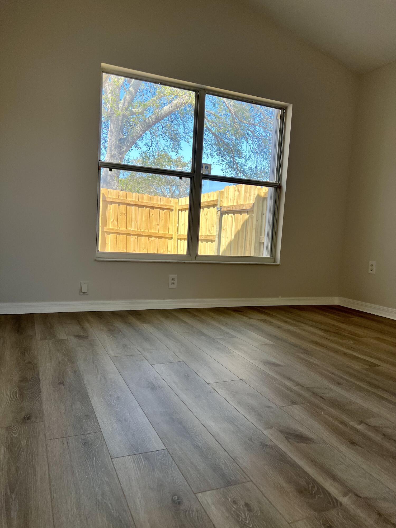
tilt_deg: -4.9
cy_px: 264
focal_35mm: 26
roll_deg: -3.4
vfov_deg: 67.3
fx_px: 397
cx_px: 198
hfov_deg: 53.1
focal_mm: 5.7
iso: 40
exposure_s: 1/228
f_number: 1.5
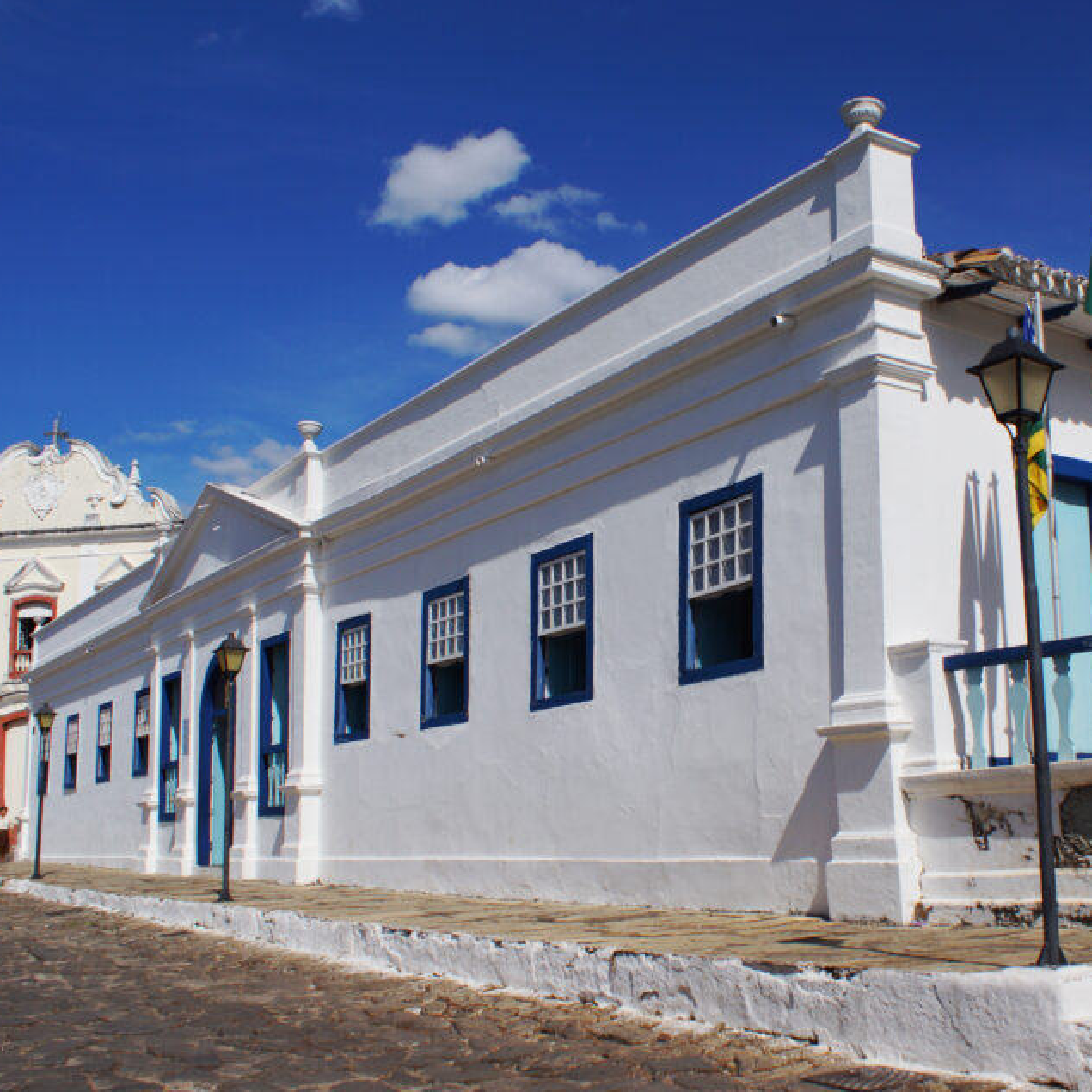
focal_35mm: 37
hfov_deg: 44.2
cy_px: 555
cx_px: 745
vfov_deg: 44.9
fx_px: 1321
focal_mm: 18
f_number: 5
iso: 100
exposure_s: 1/2000
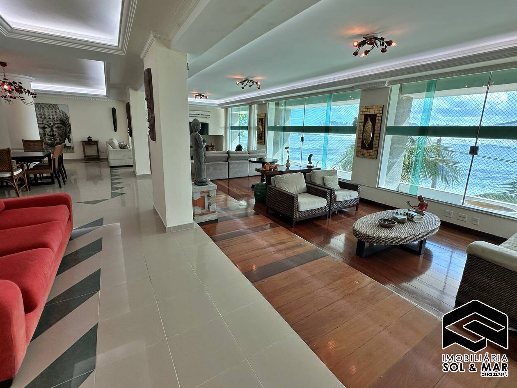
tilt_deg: -11.9
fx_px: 239
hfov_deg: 94.5
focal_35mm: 16
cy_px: 180
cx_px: 258
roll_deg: -1.5
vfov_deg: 78.0
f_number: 2.2
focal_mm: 2.22
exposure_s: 1/290
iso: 40
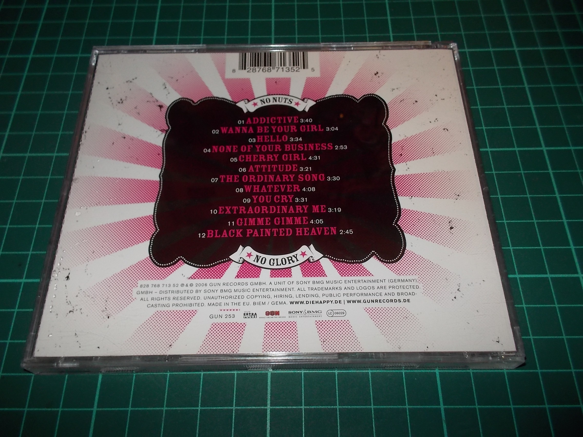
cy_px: 218
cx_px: 292
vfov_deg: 48.2
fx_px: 488
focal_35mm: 29
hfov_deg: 61.7
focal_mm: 4.1
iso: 200
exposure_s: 1/30
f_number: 3.3
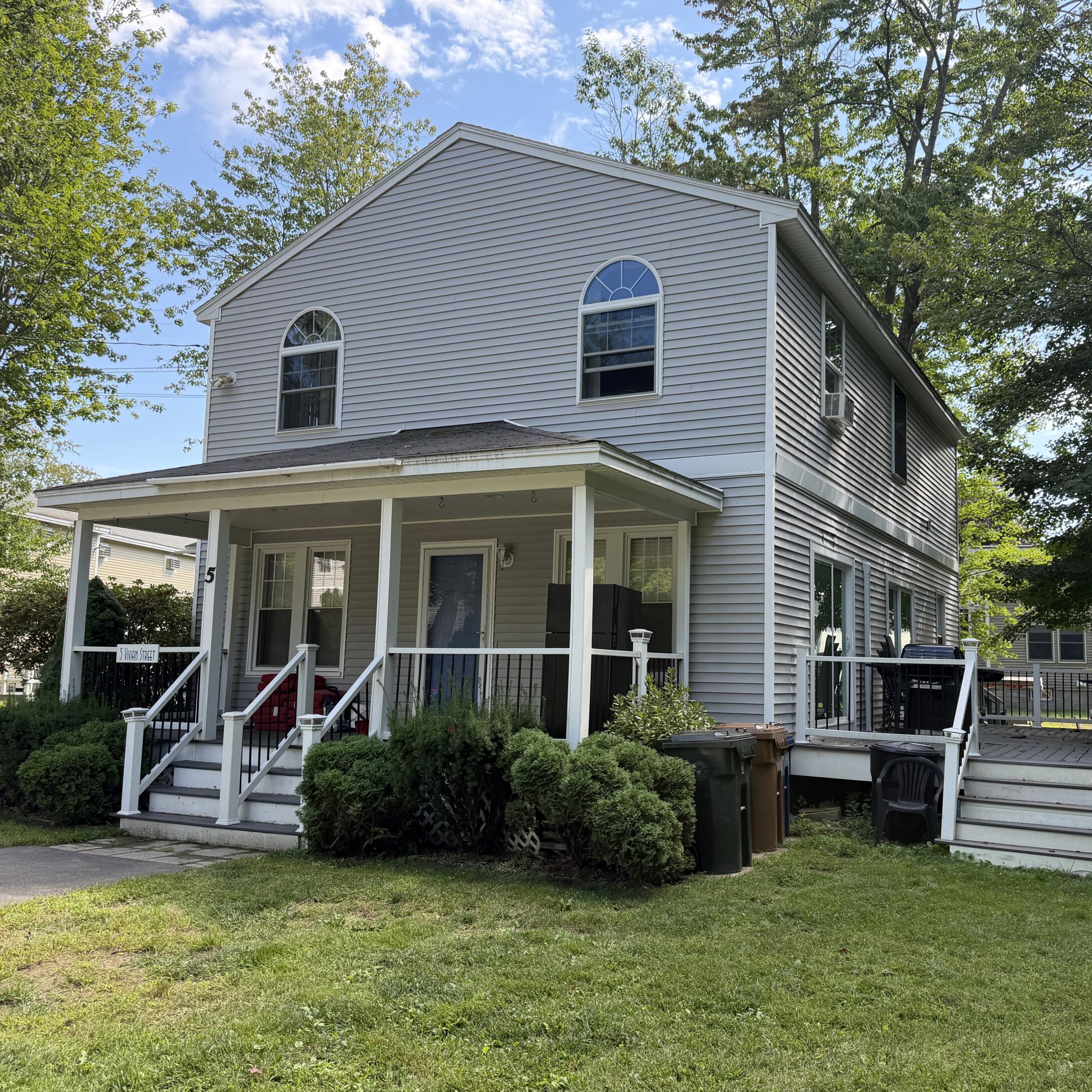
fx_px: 1035
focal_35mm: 29
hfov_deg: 55.2
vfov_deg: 55.6
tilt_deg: +8.4
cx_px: 653
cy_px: 541
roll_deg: -0.5
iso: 100
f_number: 1.78
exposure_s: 1/1250
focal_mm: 6.76
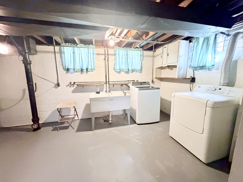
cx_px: 122
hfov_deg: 102.1
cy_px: 91
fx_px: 98
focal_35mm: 14
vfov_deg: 85.7
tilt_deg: -9.5
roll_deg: +0.9
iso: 800
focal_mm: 2.22
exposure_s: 1/60
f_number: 2.2
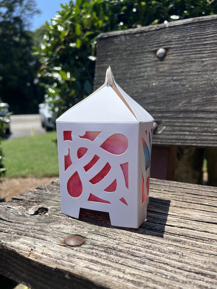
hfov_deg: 53.1
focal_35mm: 26
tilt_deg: -8.8
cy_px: 144
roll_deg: +0.4
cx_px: 108
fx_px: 217
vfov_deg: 67.3
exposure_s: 1/3571
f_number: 1.5
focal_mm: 5.7
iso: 50
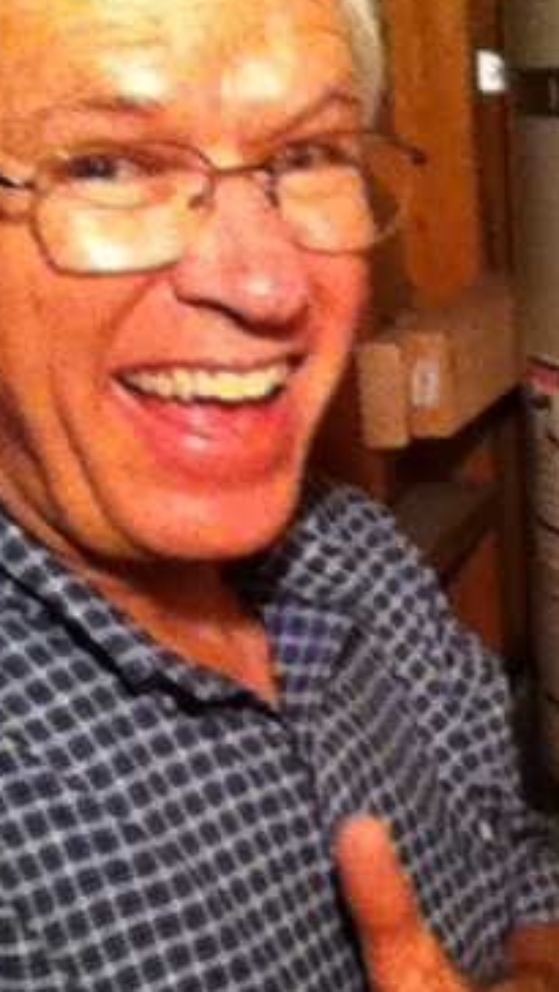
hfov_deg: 17.7
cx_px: 526
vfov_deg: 31.4
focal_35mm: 67
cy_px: 482
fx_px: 1764
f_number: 2.4
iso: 800
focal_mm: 3.85
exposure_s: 1/30
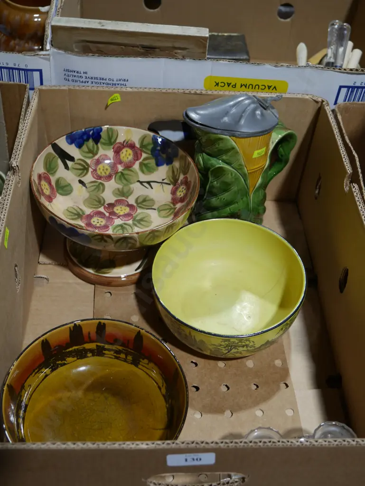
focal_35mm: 44
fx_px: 618
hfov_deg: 32.9
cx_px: 182
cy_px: 243
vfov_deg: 42.9
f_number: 4.7
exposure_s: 1/60
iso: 250
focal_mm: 22
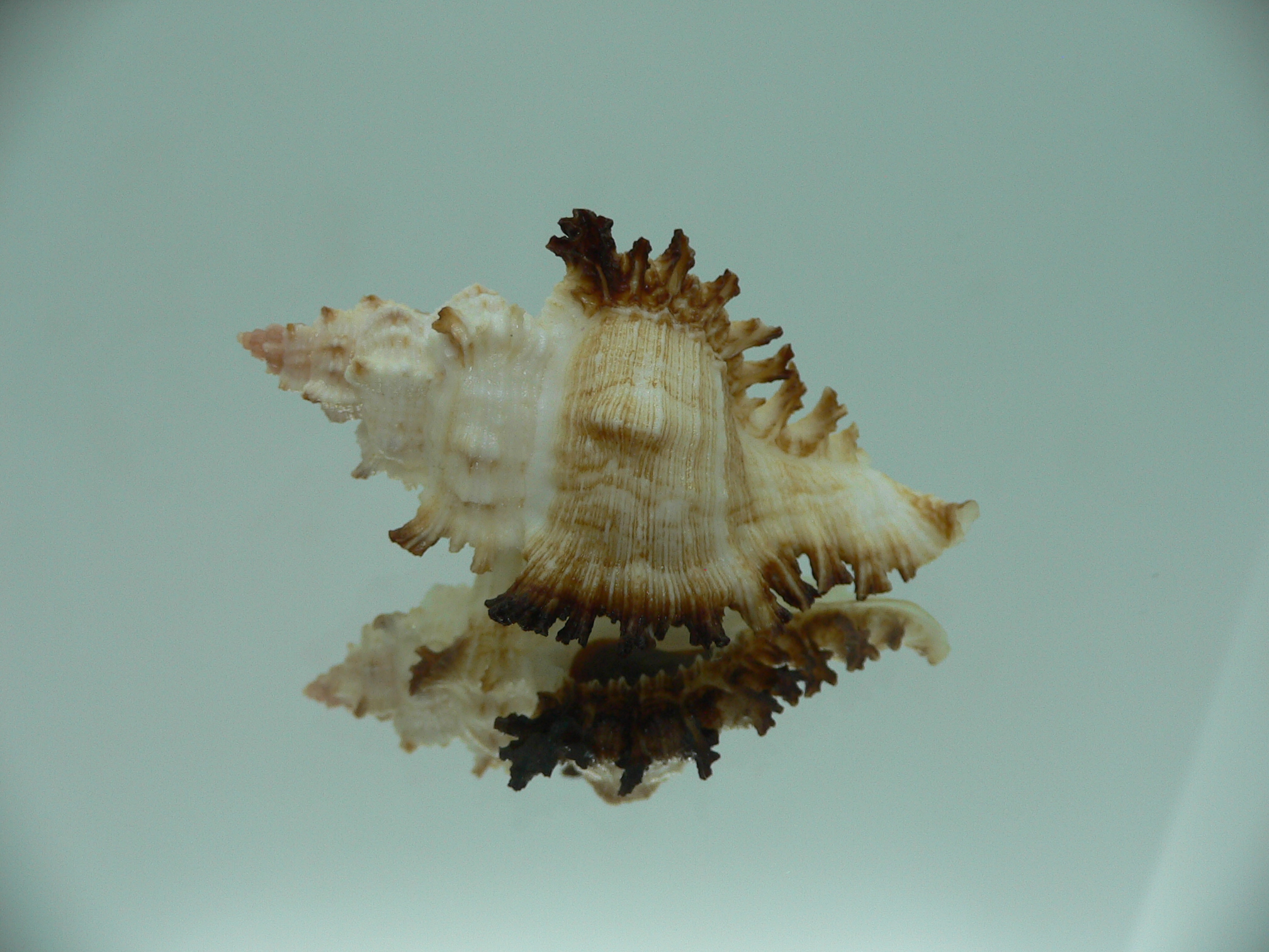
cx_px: 634
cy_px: 476
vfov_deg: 40.7
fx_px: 1283
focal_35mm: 35
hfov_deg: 52.6
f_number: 2.8
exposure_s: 1/60
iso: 80
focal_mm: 4.6
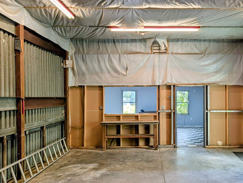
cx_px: 155
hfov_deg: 53.2
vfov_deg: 41.8
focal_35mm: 34
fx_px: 239
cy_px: 105
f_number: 1.68
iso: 31
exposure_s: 1/120
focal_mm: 6.9
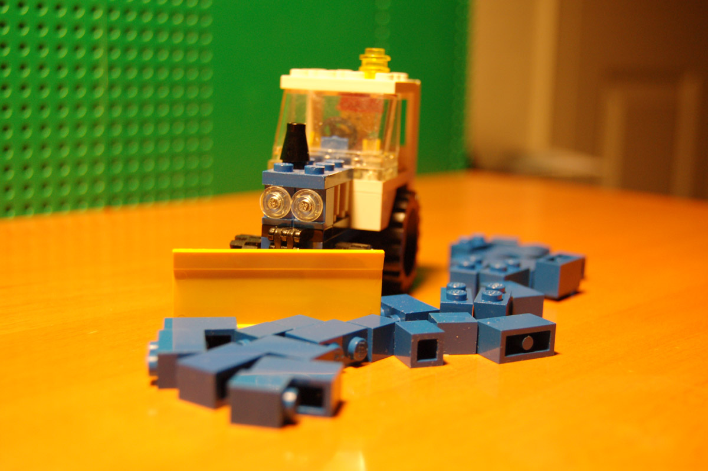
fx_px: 943
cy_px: 236
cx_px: 354
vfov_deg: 28.0
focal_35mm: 48
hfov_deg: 41.1
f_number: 4.5
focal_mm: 32
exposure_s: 1/25
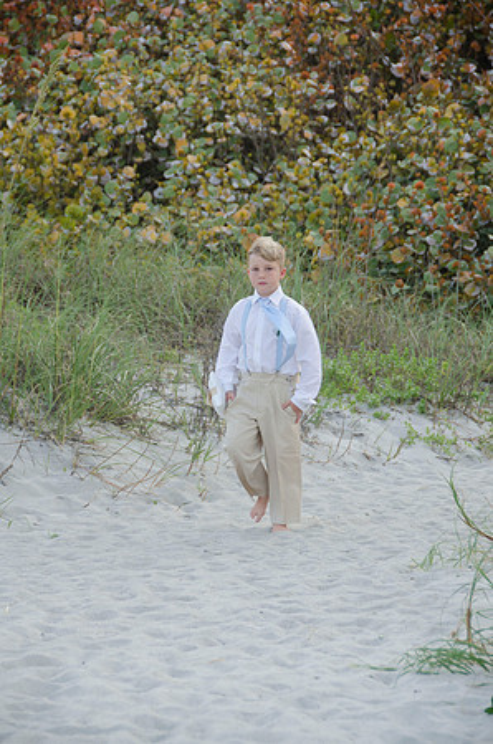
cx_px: 246
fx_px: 3250
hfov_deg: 8.7
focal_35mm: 158
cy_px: 372
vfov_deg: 13.1
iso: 100
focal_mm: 105
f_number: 5.6
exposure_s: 1/250
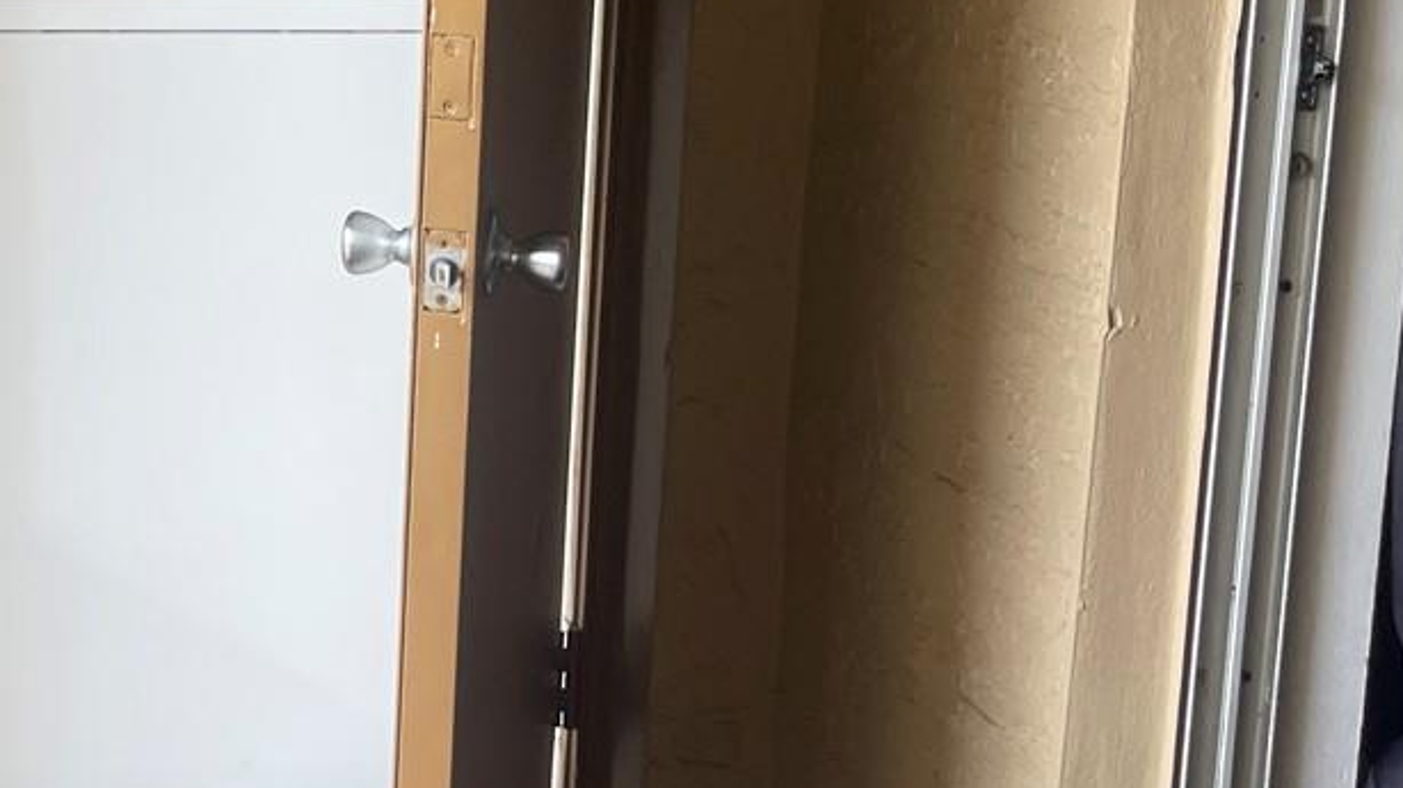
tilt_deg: -11.0
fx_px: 2641
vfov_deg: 16.5
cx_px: 73
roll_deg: -1.0
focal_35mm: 71
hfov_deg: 28.3
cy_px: -80
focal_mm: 5.1
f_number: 1.6
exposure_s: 1/121
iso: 64
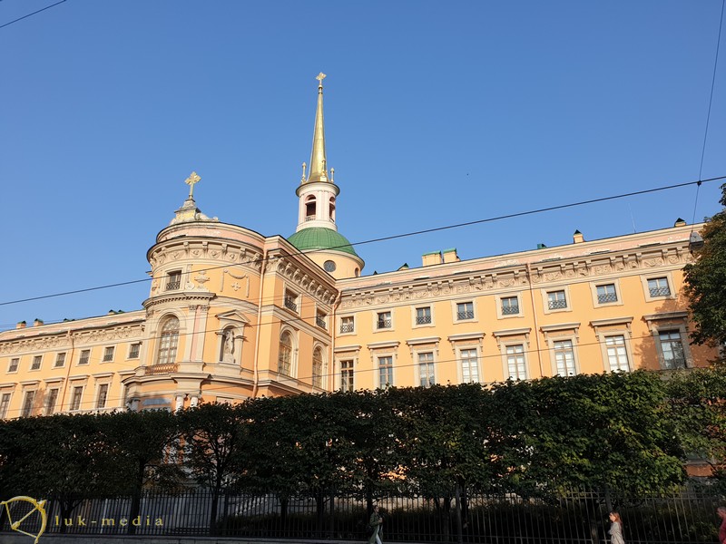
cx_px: 363
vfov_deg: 53.1
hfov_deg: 67.3
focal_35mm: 26
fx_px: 545
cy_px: 272
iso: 50
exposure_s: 1/1239
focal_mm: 4.3
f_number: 2.4
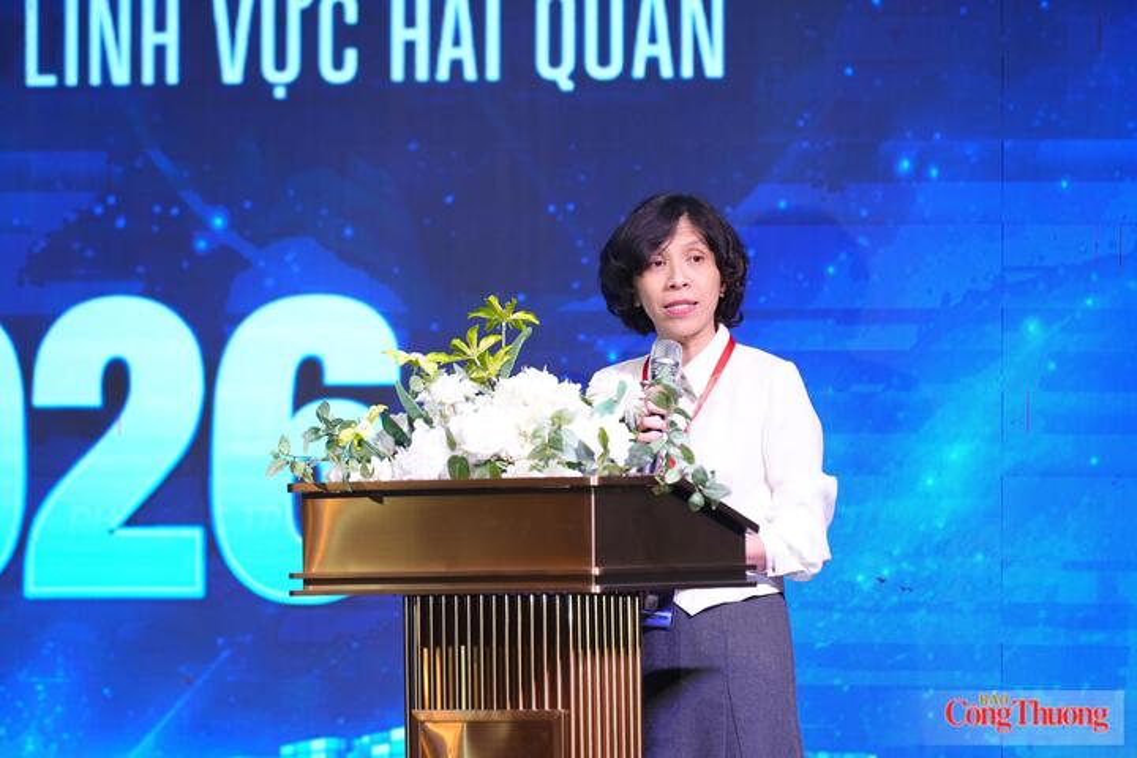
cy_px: 379
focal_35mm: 180
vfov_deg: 7.6
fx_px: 5685
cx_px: 568
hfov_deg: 11.4
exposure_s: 1/200
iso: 640
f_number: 4
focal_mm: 180
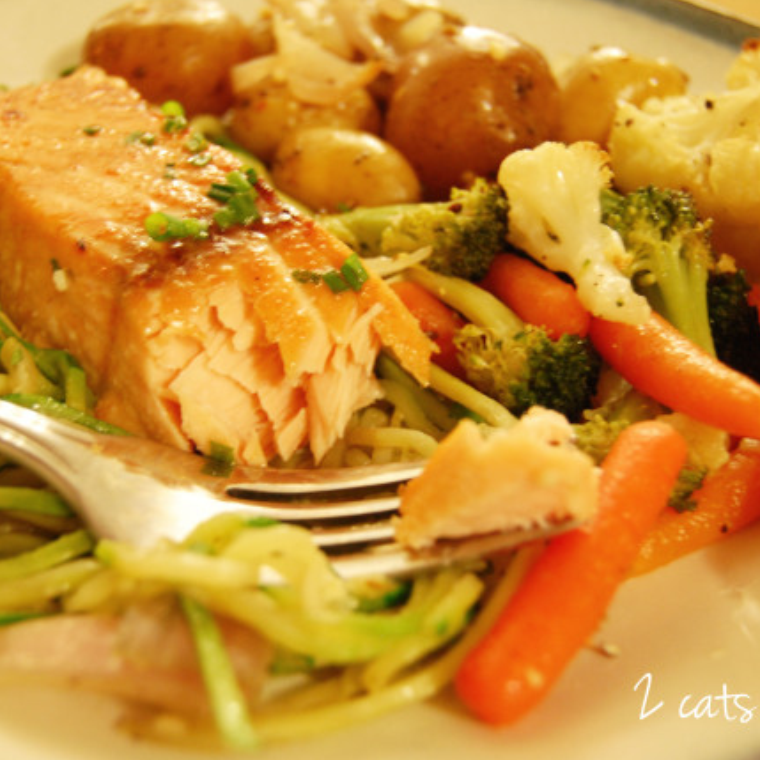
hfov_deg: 31.6
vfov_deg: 31.6
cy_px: 379
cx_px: 347
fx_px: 1341
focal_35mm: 54
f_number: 4.2
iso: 800
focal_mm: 28
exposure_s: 1/10
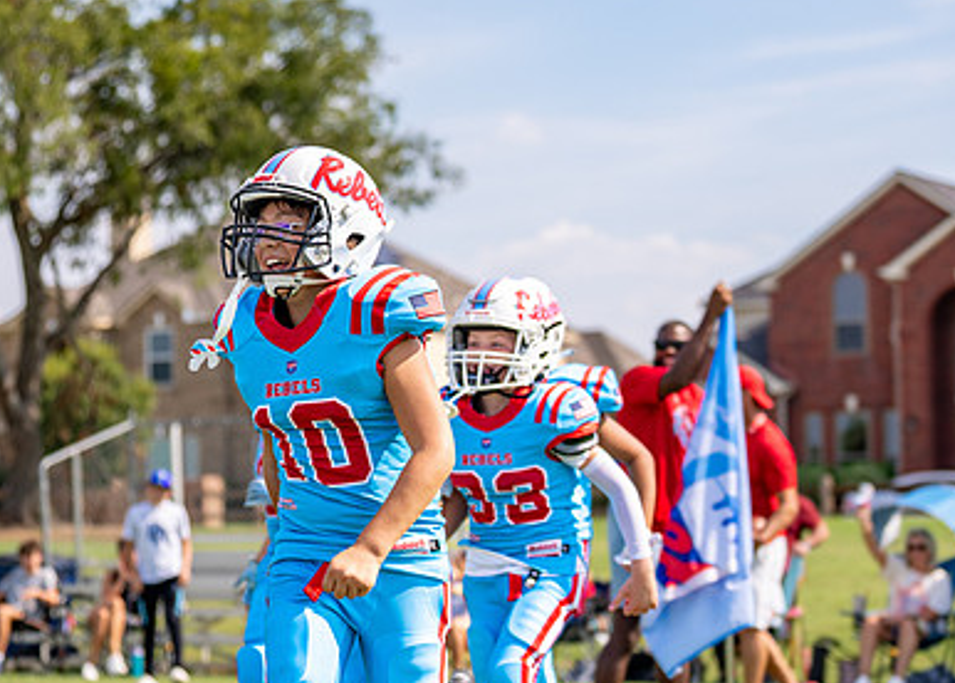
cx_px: 451
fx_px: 3337
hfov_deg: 16.3
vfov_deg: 11.7
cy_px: 413
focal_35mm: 123
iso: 160
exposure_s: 1/2000
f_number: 2.8
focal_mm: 70
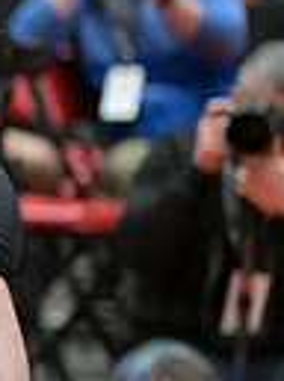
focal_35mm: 607
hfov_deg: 2.4
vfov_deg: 3.3
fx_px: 6673
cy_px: 61
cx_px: -506
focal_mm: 140
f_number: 2.8
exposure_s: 1/800
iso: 6400
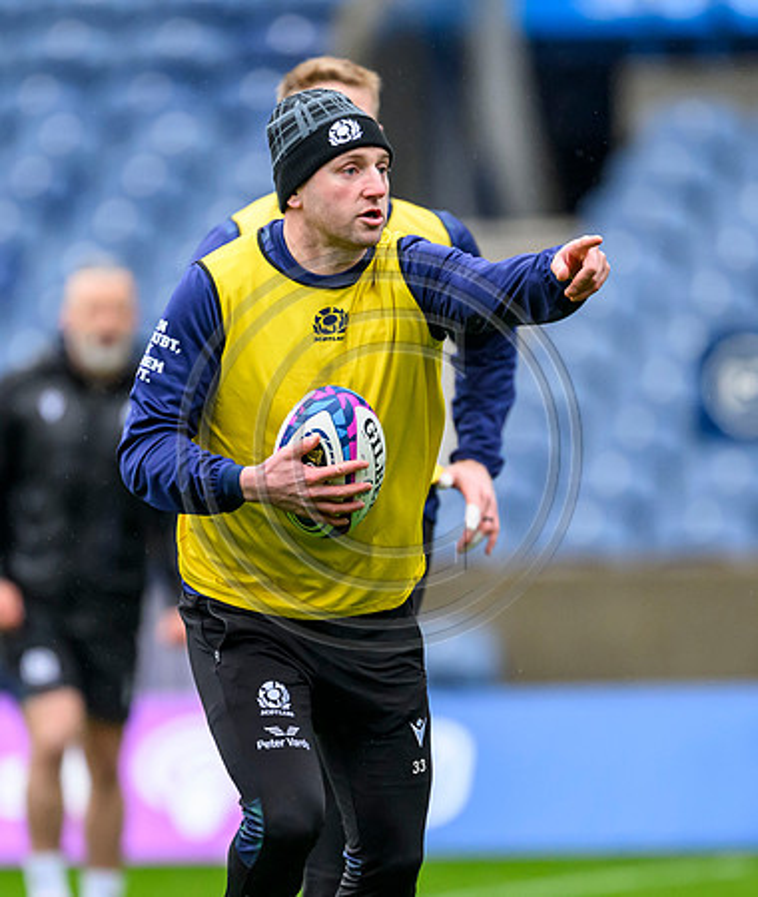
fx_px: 25531
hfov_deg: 1.7
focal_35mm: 940
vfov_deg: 2.0
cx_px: 350
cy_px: 477
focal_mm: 560
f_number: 4
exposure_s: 1/1250
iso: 4000
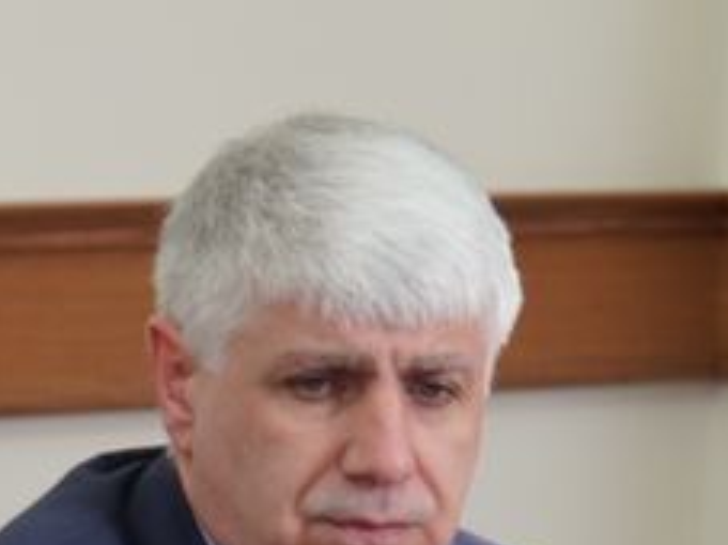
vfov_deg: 6.0
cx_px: -167
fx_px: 5129
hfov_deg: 8.0
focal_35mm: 244
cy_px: 749
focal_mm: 48
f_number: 5.6
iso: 1600
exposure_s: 1/160
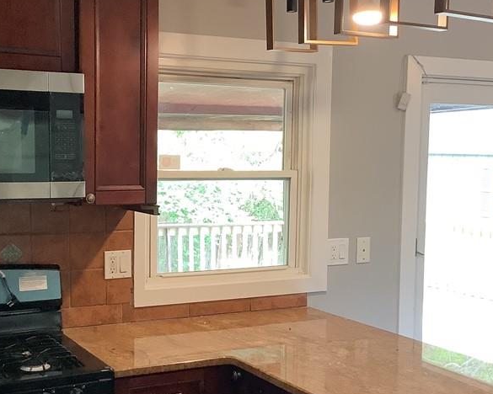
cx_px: 204
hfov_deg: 35.3
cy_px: 232
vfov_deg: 28.6
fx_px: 773
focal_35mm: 53
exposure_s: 1/60
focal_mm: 3.3
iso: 250
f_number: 2.4
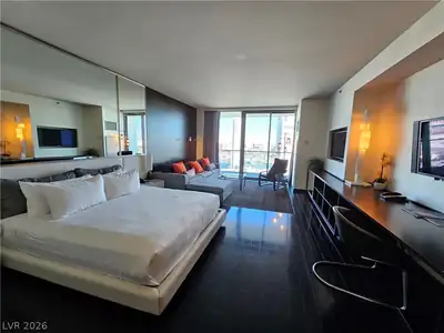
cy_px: 166
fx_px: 167
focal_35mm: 13
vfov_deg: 89.9
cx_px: 222
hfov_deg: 106.2
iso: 160
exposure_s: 1/60
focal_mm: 2.2
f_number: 2.2
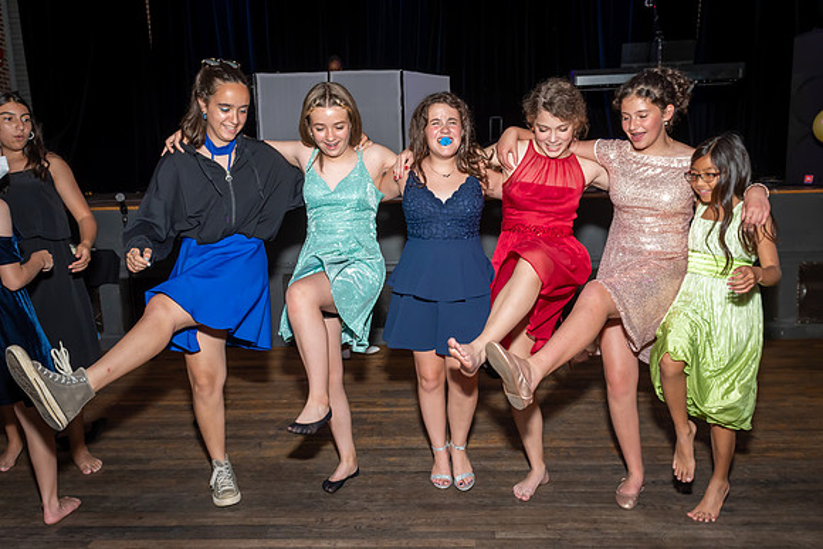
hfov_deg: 63.6
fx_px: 664
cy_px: 287
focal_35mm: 29
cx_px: 427
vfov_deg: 44.9
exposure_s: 1/250
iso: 400
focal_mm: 17
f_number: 5.6
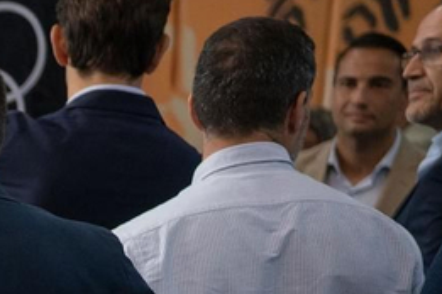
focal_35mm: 232
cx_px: -954
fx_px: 2848
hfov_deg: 7.6
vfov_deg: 5.7
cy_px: 661
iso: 320
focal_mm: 35
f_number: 1.4
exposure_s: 1/320
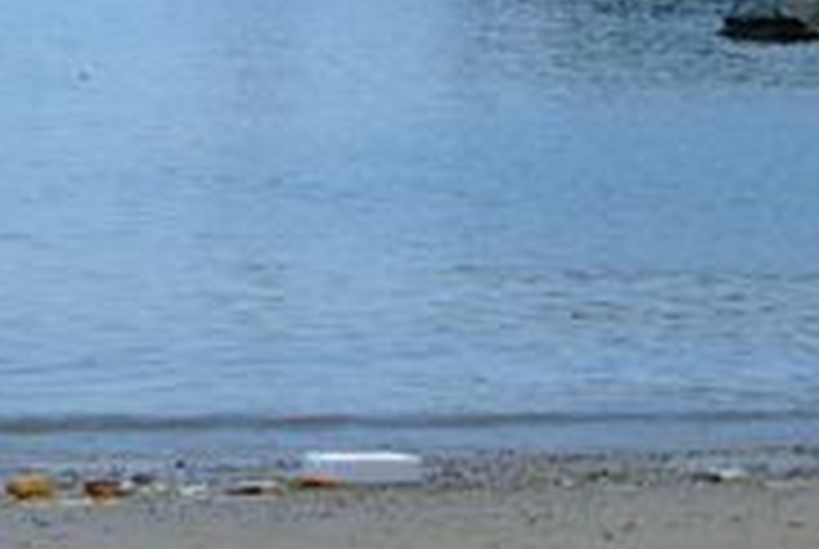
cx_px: 776
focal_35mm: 261
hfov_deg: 7.8
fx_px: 5947
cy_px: -117
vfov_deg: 5.3
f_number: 8
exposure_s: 1/250
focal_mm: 45
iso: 100
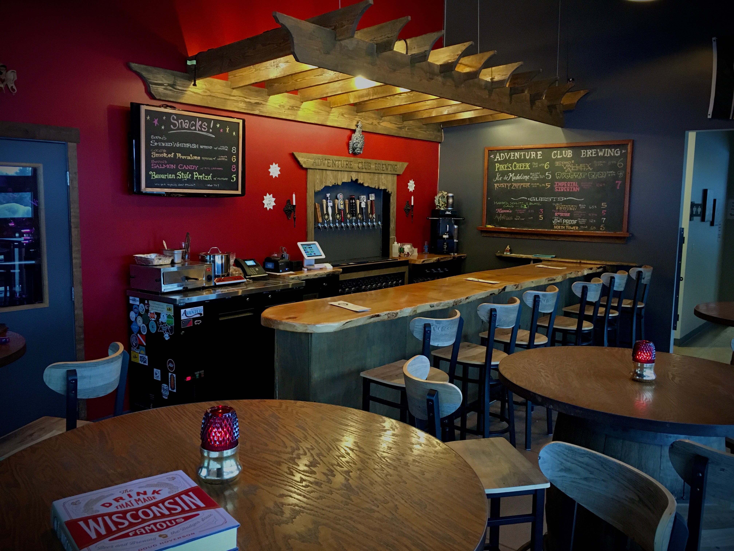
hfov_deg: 61.7
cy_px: 276
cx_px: 367
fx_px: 615
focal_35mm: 29
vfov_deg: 48.2
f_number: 2.2
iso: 250
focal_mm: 4.15
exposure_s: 1/15
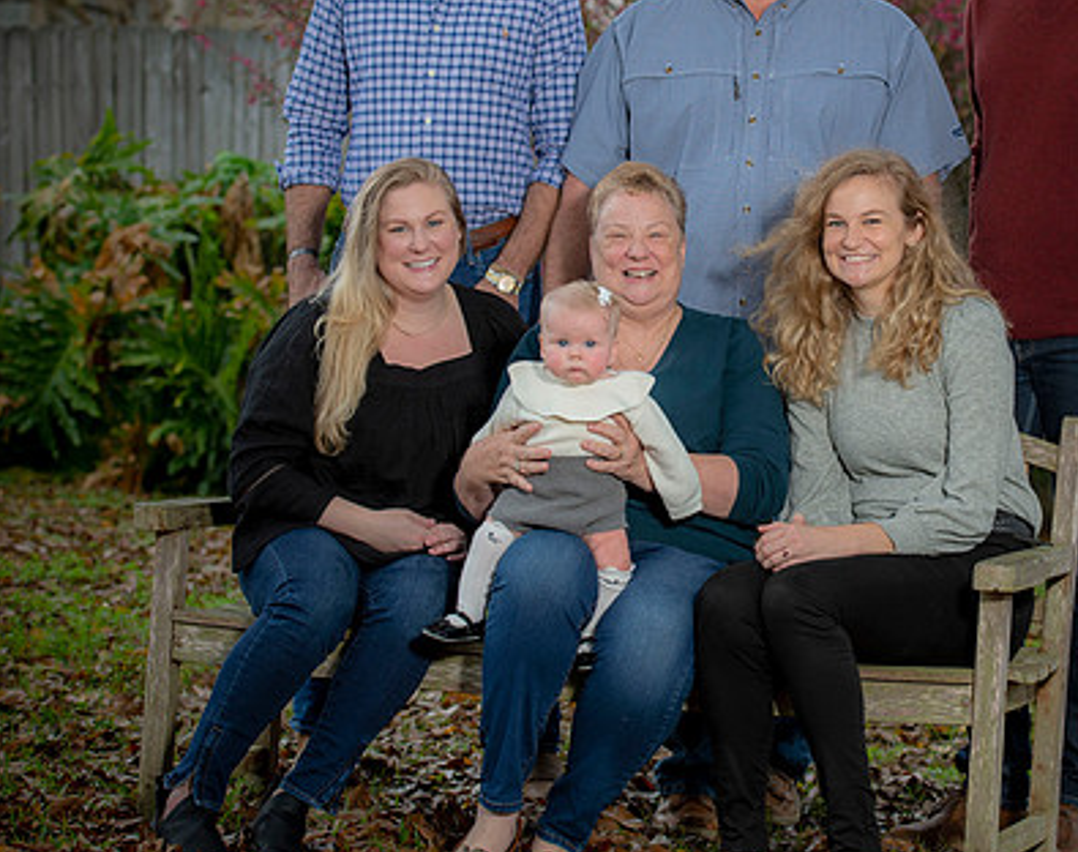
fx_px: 3746
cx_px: 792
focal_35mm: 118
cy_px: 324
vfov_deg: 13.0
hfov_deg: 16.3
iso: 160
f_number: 3.5
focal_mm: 70
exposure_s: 1/200
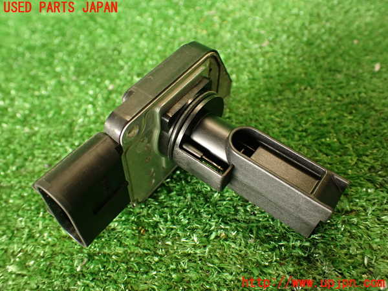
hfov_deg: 56.8
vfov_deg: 44.2
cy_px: 146
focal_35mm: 32
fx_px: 359
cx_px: 194
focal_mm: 5.79
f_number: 2.4
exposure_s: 1/30
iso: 200
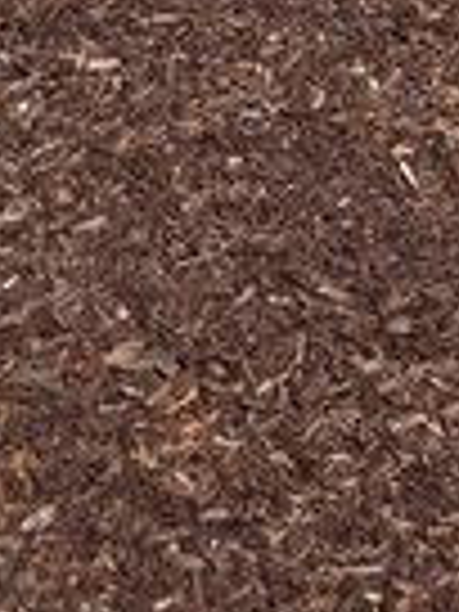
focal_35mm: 113
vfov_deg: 13.4
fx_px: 1998
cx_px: 450
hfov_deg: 13.0
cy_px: -812
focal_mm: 5.4
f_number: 1.8
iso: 64
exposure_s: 1/7891
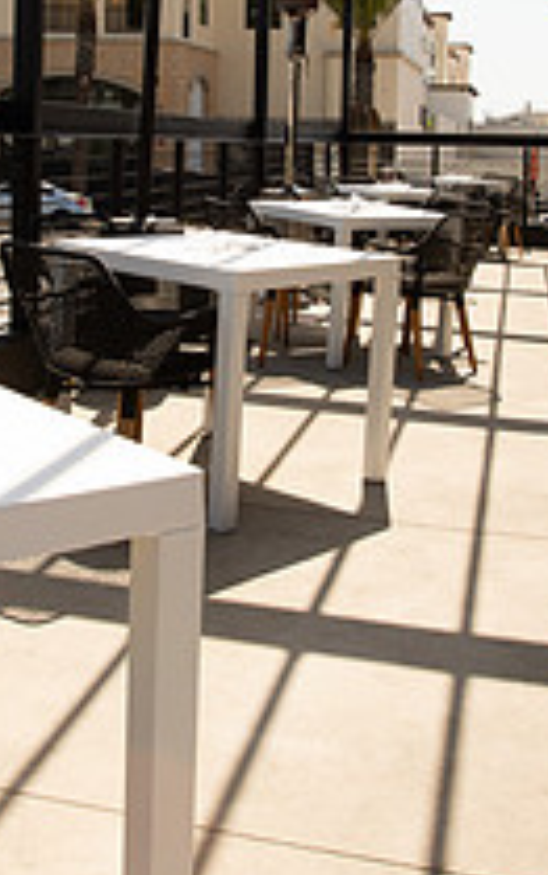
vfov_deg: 40.4
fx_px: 1145
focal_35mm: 48
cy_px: 199
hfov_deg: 26.9
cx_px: 218
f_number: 11
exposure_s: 1/200
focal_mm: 17
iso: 200
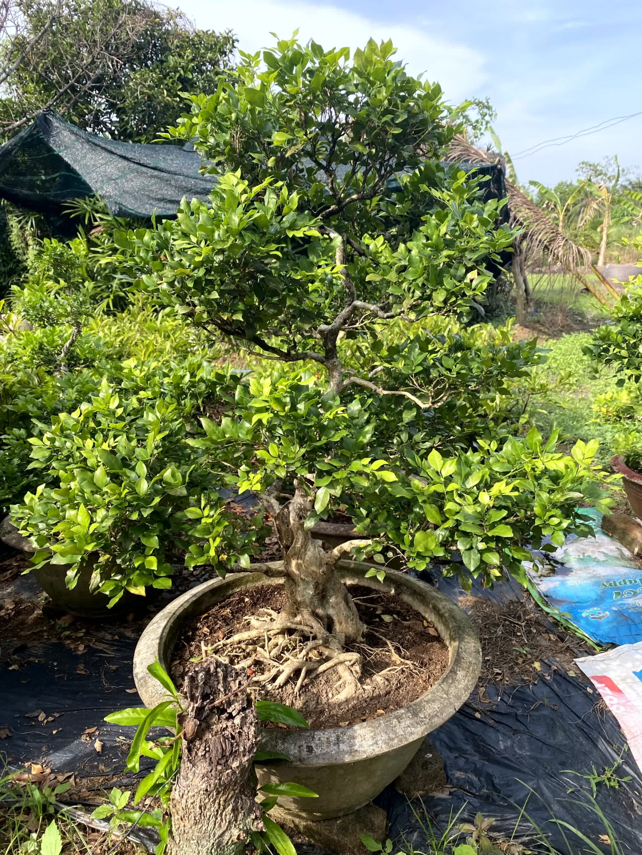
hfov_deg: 53.1
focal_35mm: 26
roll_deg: +0.1
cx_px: 321
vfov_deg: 67.3
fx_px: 643
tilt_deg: -15.0
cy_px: 428
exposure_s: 1/606
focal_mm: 4.25
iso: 32
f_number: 1.8
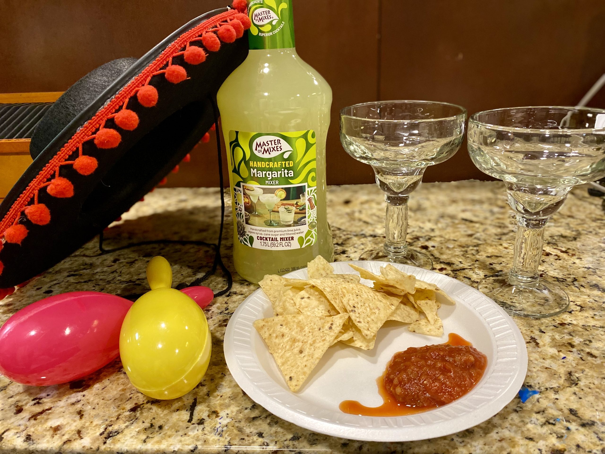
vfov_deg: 53.1
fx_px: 454
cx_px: 302
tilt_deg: -22.0
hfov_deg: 67.3
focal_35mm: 26
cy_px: 227
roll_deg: +2.3
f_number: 1.8
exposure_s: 1/60
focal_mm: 4.25
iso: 320
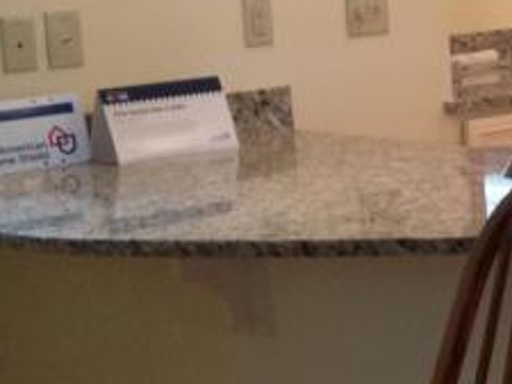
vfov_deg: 9.9
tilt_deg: -9.0
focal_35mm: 150
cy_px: 157
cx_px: 856
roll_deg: +2.4
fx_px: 2220
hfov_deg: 12.3
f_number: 2.4
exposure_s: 1/20
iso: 125
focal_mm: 4.12
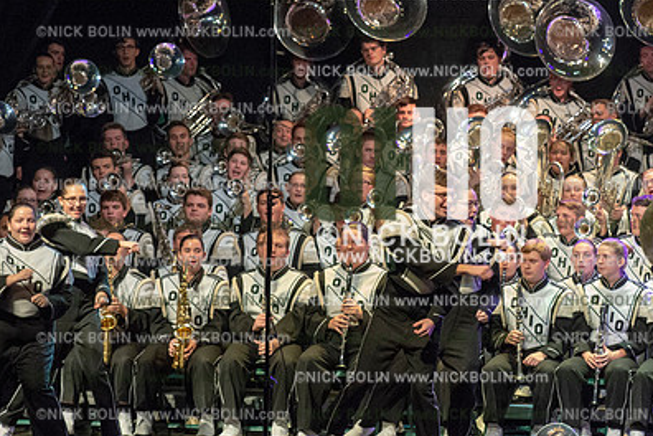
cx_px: 420
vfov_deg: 4.9
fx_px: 5042
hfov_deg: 7.4
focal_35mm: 278
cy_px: 185
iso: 8000
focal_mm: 190
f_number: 7.1
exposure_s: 1/200
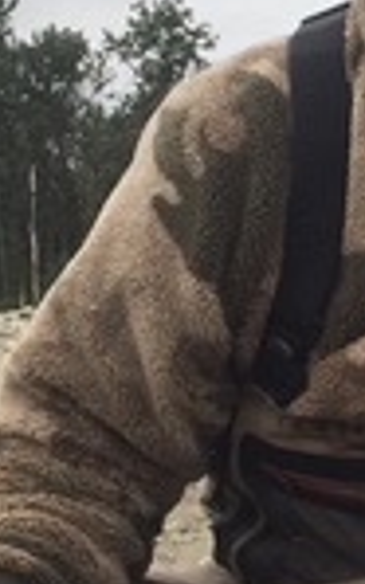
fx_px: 2103
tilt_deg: -4.7
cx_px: 722
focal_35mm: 132
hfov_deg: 9.3
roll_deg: +2.1
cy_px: 478
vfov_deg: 15.7
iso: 32
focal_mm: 4.15
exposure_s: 1/476
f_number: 2.2
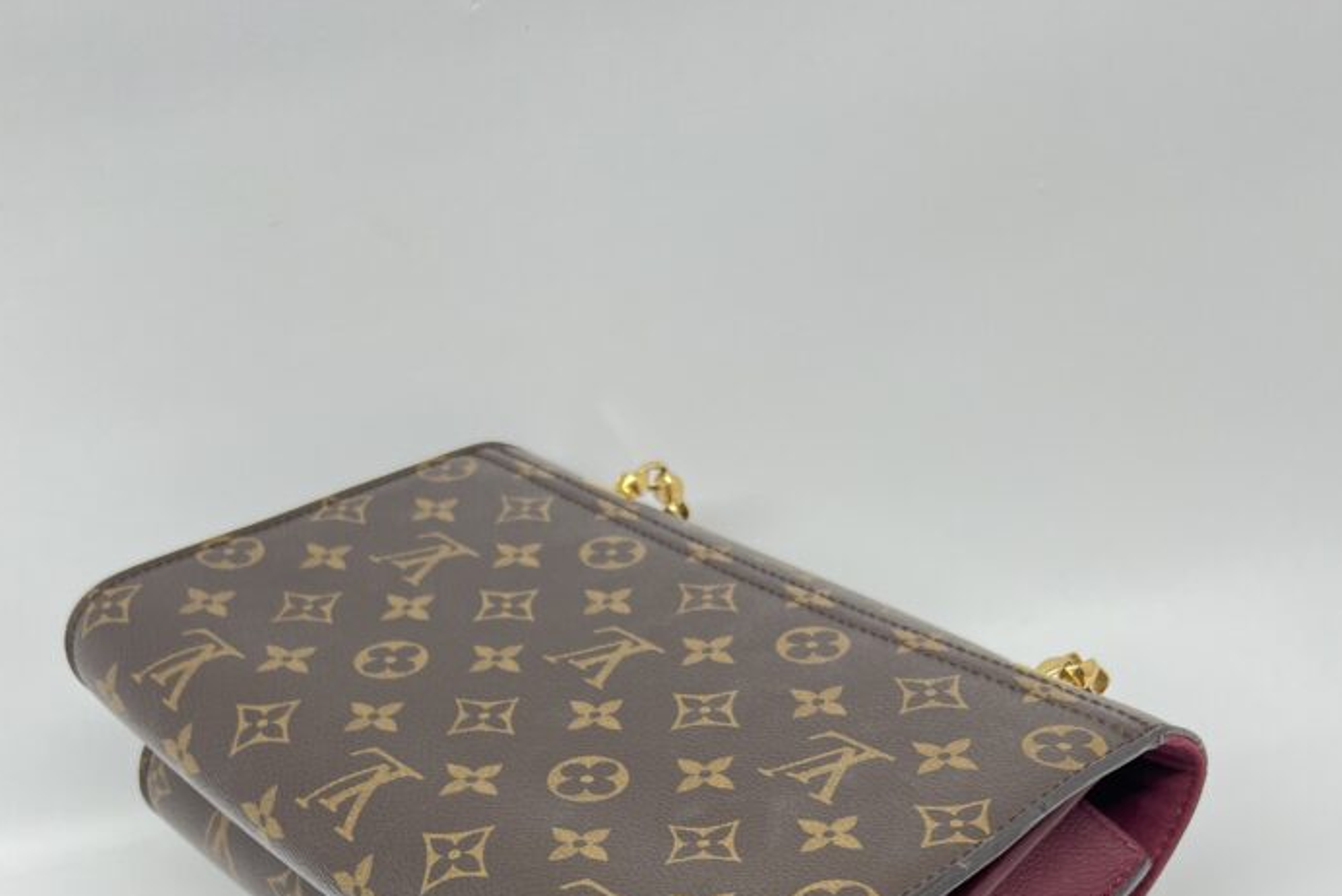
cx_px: 671
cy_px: 972
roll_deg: +10.8
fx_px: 1492
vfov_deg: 30.2
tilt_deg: -43.8
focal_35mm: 40
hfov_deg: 48.4
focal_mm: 5.7
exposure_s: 1/100
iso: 80
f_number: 1.5
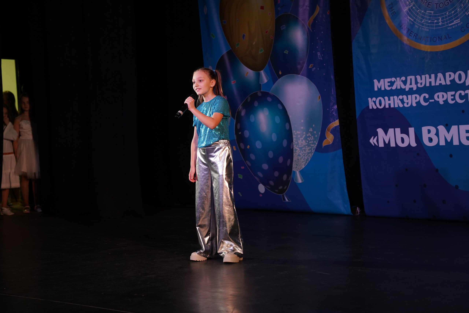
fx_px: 899
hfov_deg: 29.2
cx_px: 234
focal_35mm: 69
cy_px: 156
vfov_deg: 19.7
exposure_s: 1/400
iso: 1600
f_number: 4
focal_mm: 69
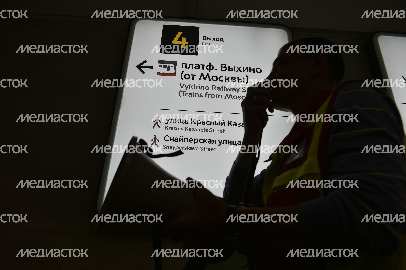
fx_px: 327
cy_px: 135
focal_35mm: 29
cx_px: 203
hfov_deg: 63.7
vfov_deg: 44.9
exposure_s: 1/250
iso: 100
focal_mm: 29
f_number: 4
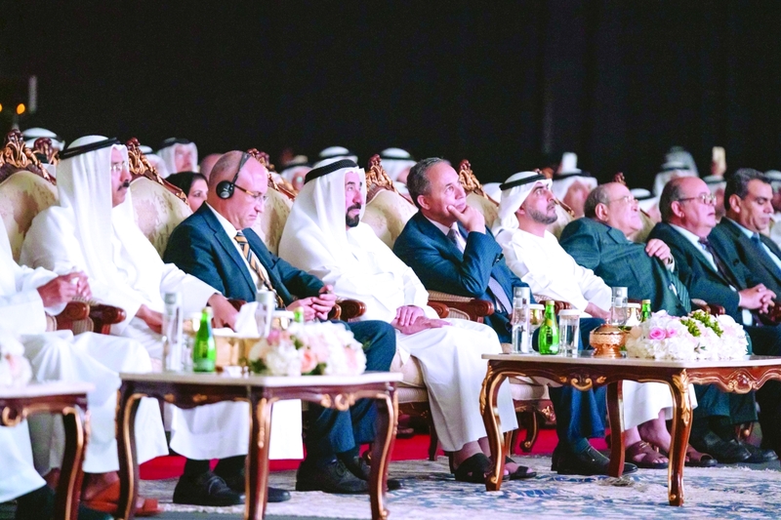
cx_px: 390
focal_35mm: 200
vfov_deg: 6.9
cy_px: 260
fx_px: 4338
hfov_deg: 10.3
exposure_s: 1/80
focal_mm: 200
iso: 6400
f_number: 2.8
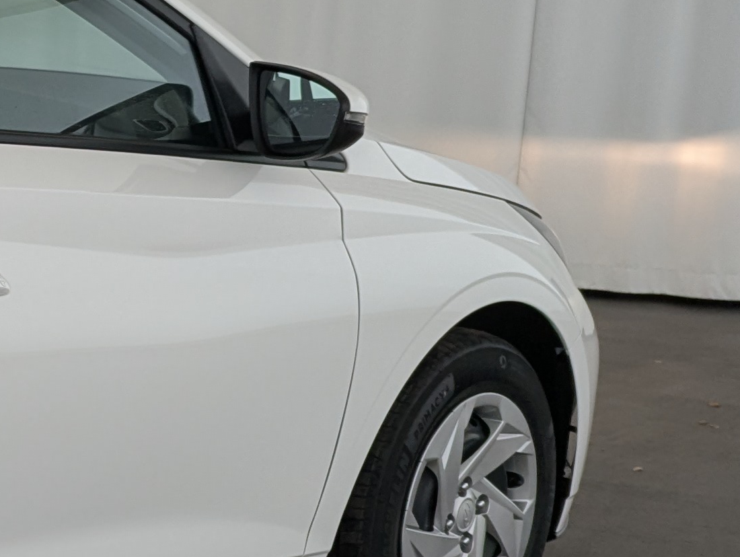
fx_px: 1905
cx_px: -612
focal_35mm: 89
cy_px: 251
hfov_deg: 17.6
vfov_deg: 16.6
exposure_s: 1/216
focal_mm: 6.81
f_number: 1.85
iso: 55
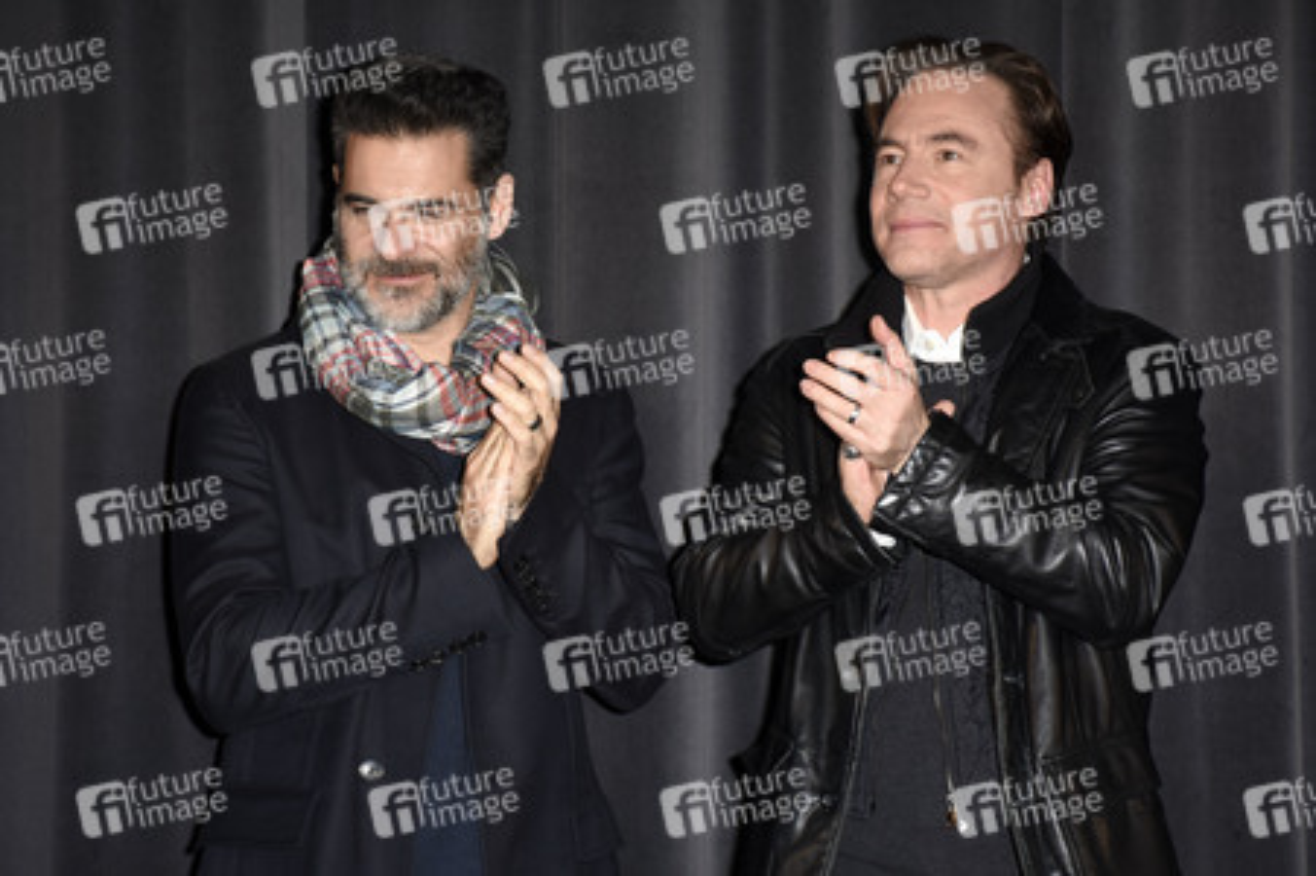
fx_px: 4109
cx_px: 658
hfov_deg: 18.2
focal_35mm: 112
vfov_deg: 12.2
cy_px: 438
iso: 640
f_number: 5.6
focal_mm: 75
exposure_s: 1/125
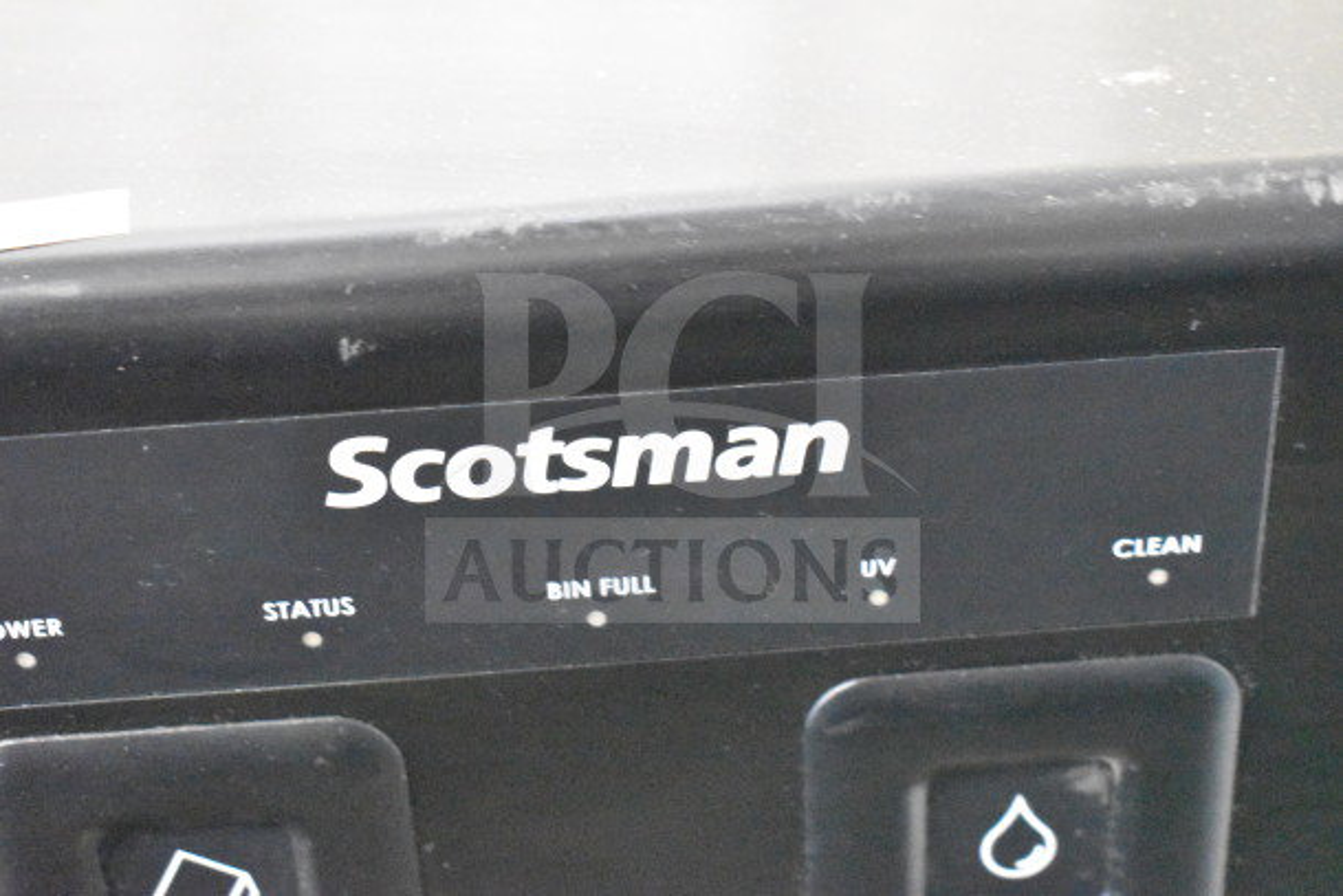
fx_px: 2239
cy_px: 448
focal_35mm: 60
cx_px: 672
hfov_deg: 33.4
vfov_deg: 22.6
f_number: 5
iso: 25600
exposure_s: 1/15
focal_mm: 40
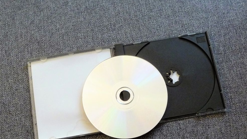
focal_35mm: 31
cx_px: 125
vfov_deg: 37.6
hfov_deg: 62.6
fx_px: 203
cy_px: 85
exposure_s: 1/30
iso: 320
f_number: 3.3
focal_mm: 4.7
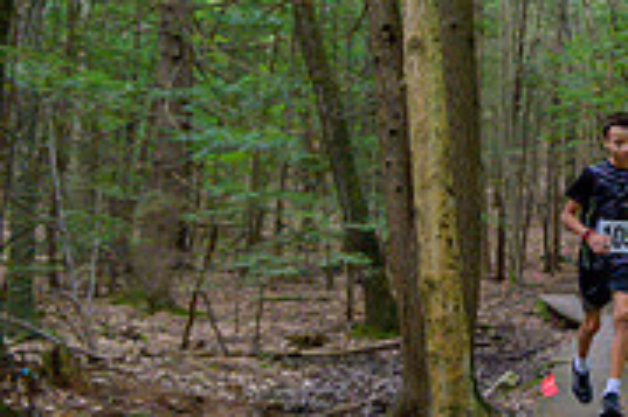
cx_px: 884
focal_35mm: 55
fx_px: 959
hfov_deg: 27.7
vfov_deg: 24.5
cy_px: 158
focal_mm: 17
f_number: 4
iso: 5000
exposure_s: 1/250
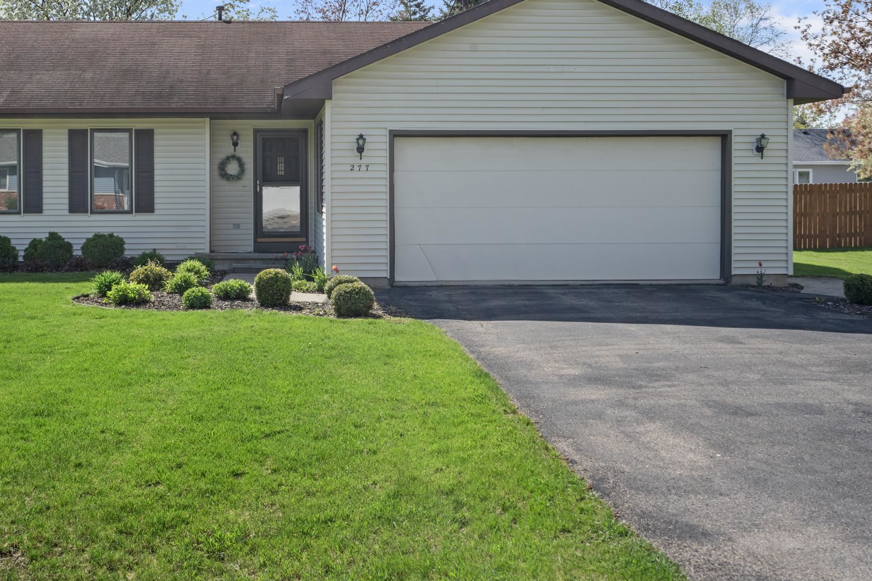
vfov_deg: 28.5
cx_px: 317
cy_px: 193
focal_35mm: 47
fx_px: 1138
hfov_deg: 41.6
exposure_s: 1/50
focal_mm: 35
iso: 640
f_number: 11
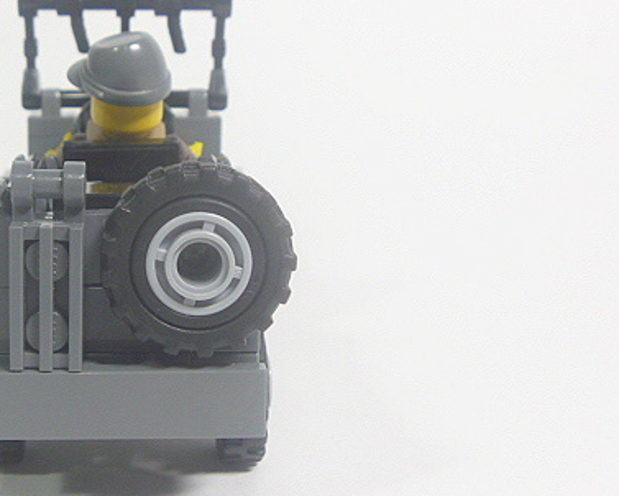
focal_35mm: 58
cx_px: 123
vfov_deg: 26.3
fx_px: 1063
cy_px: 245
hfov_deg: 31.6
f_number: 3.5
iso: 160
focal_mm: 6.3
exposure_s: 1/30
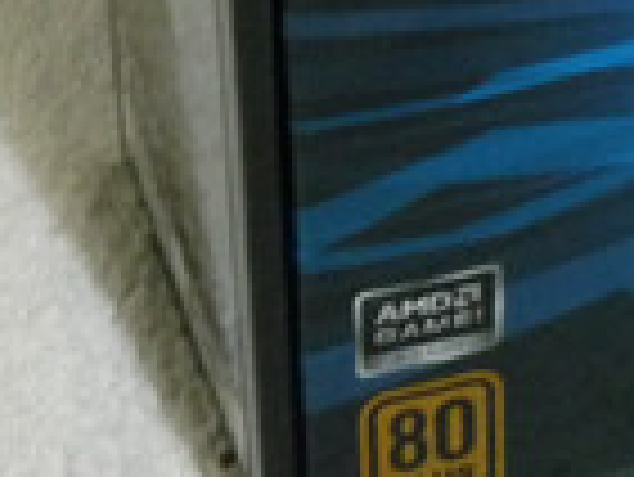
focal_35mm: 227
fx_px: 4161
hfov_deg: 8.5
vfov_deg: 6.4
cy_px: -410
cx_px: 967
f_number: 3.2
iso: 400
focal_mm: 9
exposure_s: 1/6
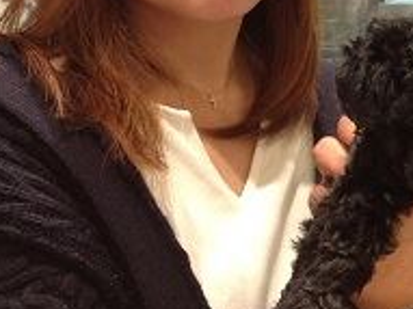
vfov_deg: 13.3
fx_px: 1312
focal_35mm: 110
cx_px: 499
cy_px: 11
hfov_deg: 17.1
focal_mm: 4.28
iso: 50
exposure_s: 1/24
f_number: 2.4
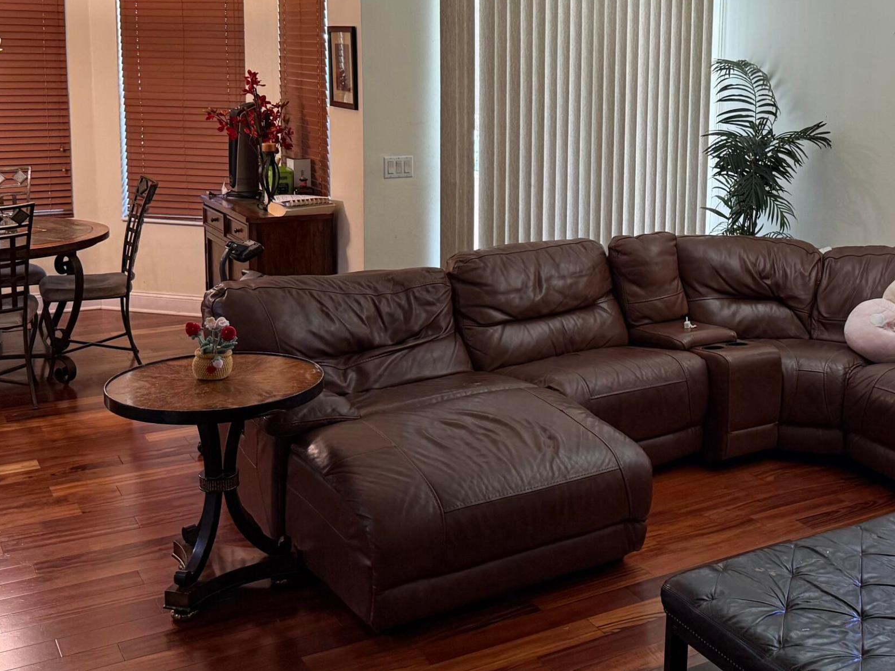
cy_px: 190
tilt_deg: -7.1
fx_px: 1138
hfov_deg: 42.0
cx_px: 635
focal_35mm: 44
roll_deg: -1.9
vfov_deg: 32.4
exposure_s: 1/60
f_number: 1.78
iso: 250
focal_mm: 6.76
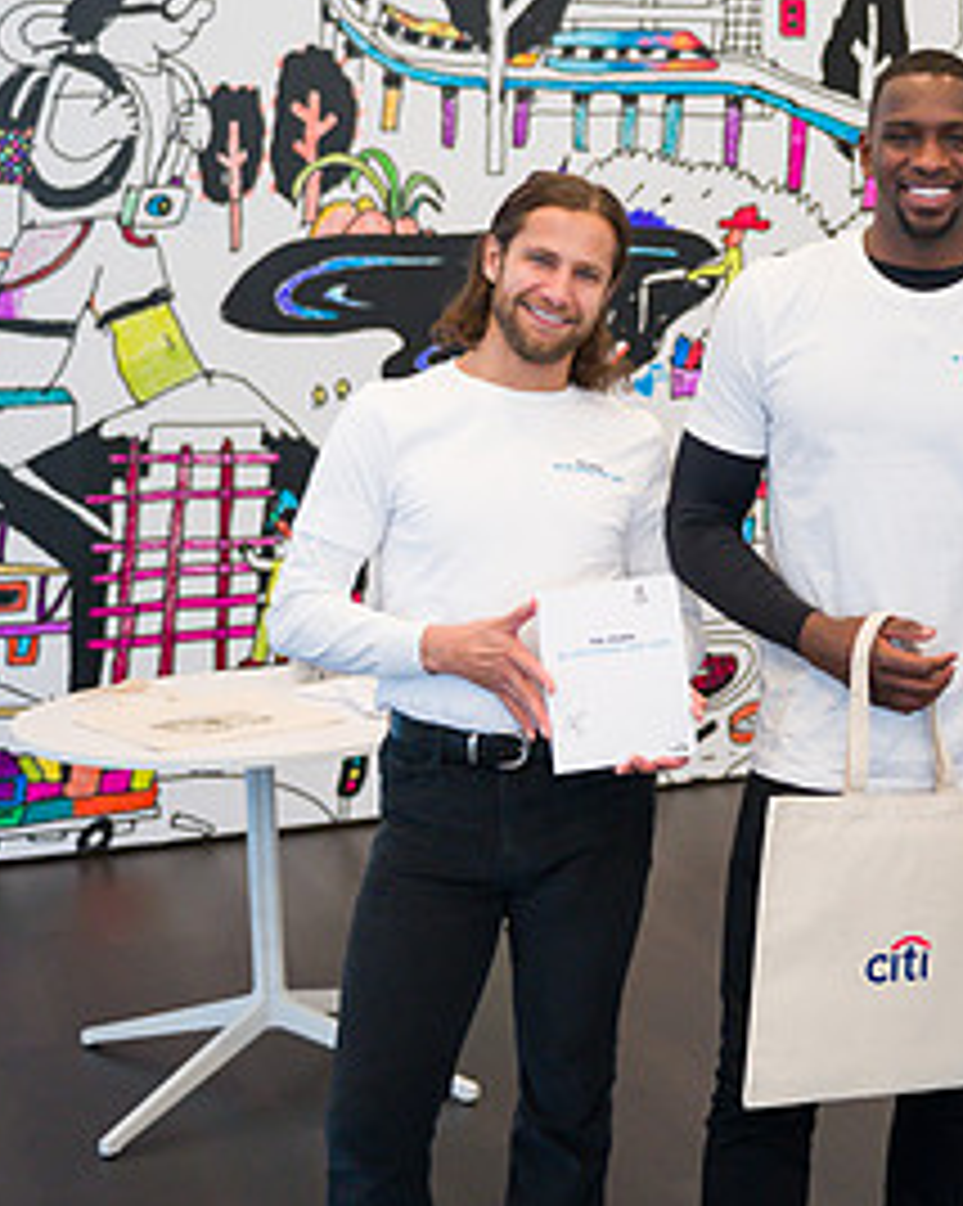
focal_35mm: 65
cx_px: 981
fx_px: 2318
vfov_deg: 29.1
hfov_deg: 22.5
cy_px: 468
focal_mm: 32
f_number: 3.5
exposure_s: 1/320
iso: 1600
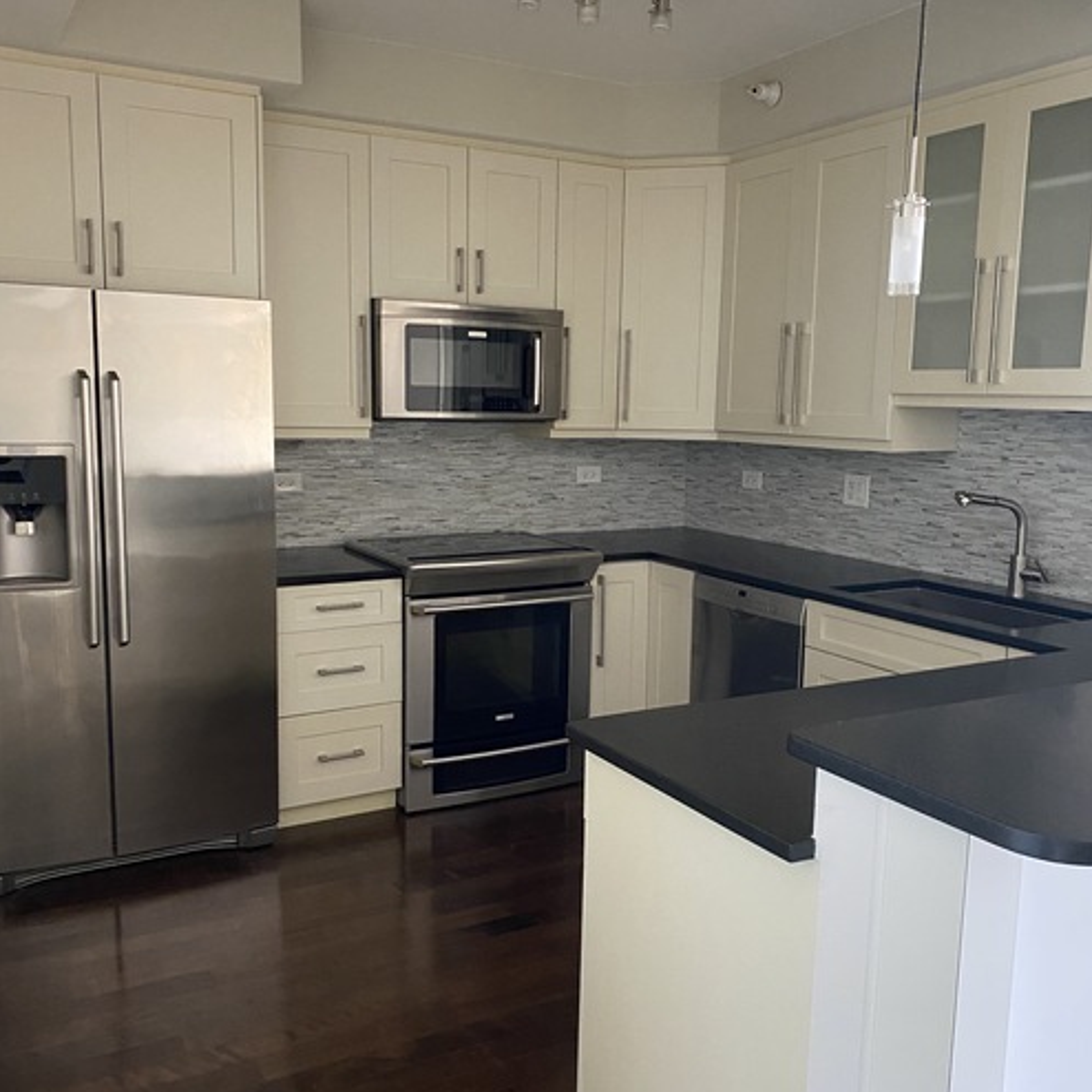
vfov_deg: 52.5
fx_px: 1106
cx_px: 550
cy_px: 556
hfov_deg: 52.5
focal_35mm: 31
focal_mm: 4.25
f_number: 1.8
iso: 640
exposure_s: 1/39
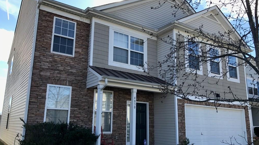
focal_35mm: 31
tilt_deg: +12.1
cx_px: 130
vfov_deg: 37.7
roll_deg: +0.4
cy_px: 80
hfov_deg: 62.6
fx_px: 213
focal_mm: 3.99
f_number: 1.8
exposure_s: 1/1018
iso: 20
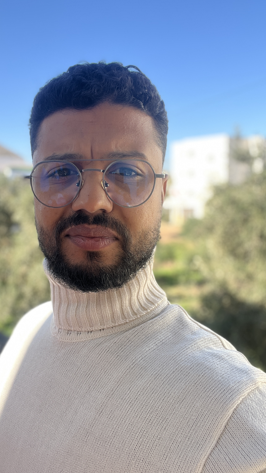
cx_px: 98
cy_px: 236
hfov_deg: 35.4
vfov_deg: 59.5
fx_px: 414
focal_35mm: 33
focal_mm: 2.71
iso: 32
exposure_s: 1/172
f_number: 2.2
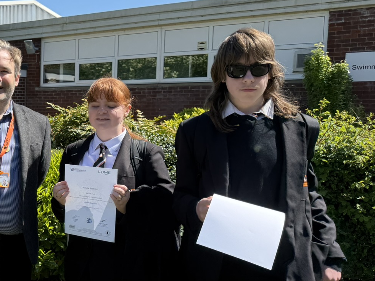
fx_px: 542
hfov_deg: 34.4
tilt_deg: -3.9
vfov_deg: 29.1
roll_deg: -0.7
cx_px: -8
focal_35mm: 50
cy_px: 160
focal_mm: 6.76
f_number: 1.78
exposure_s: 1/3145
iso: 100
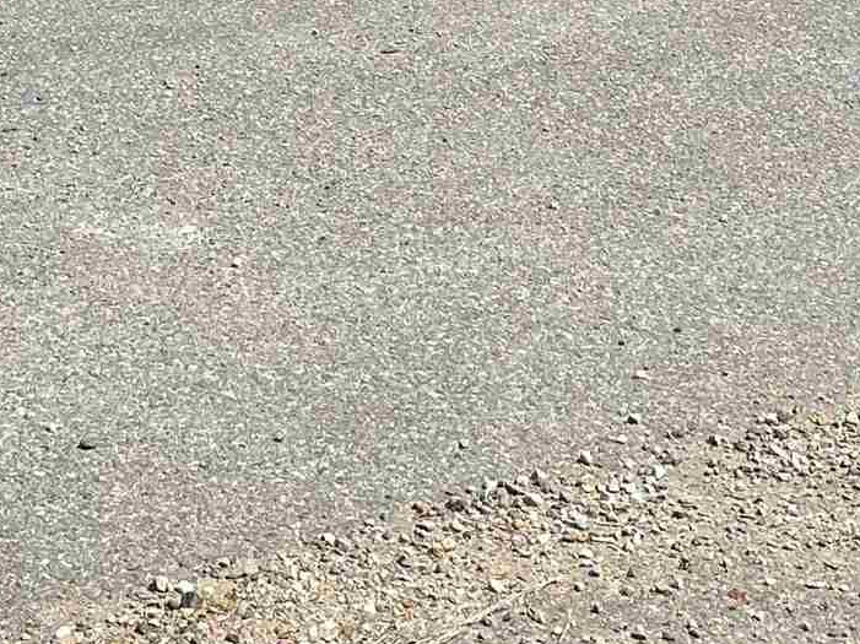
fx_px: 2831
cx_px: 335
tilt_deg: -3.8
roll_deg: +1.8
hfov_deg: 17.3
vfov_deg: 11.7
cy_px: -617
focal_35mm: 114
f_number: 1.6
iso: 32
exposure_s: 1/2959
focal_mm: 4.2
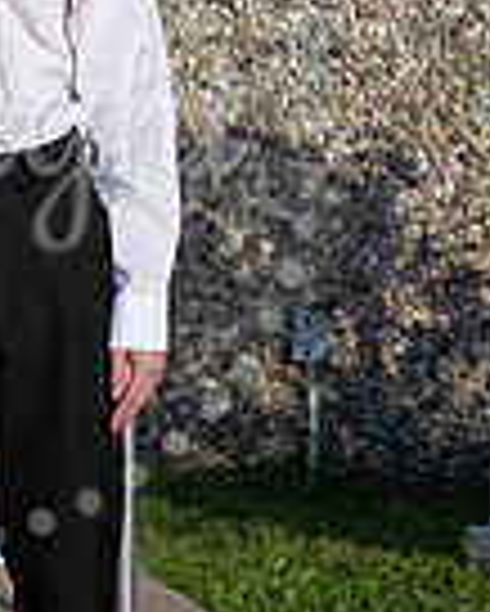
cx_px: -94
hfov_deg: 8.4
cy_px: 130
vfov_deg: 10.5
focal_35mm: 183
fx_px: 3314
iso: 320
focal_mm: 59
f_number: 5
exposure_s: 1/2000
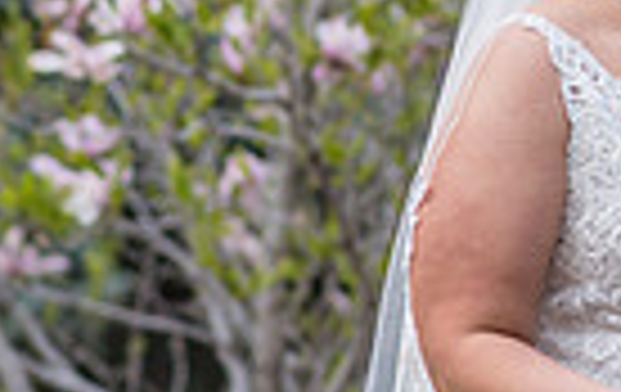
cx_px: 864
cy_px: -52
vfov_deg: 3.6
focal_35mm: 363
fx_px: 6159
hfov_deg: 5.7
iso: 100
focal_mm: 85
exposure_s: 1/250
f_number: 2.8
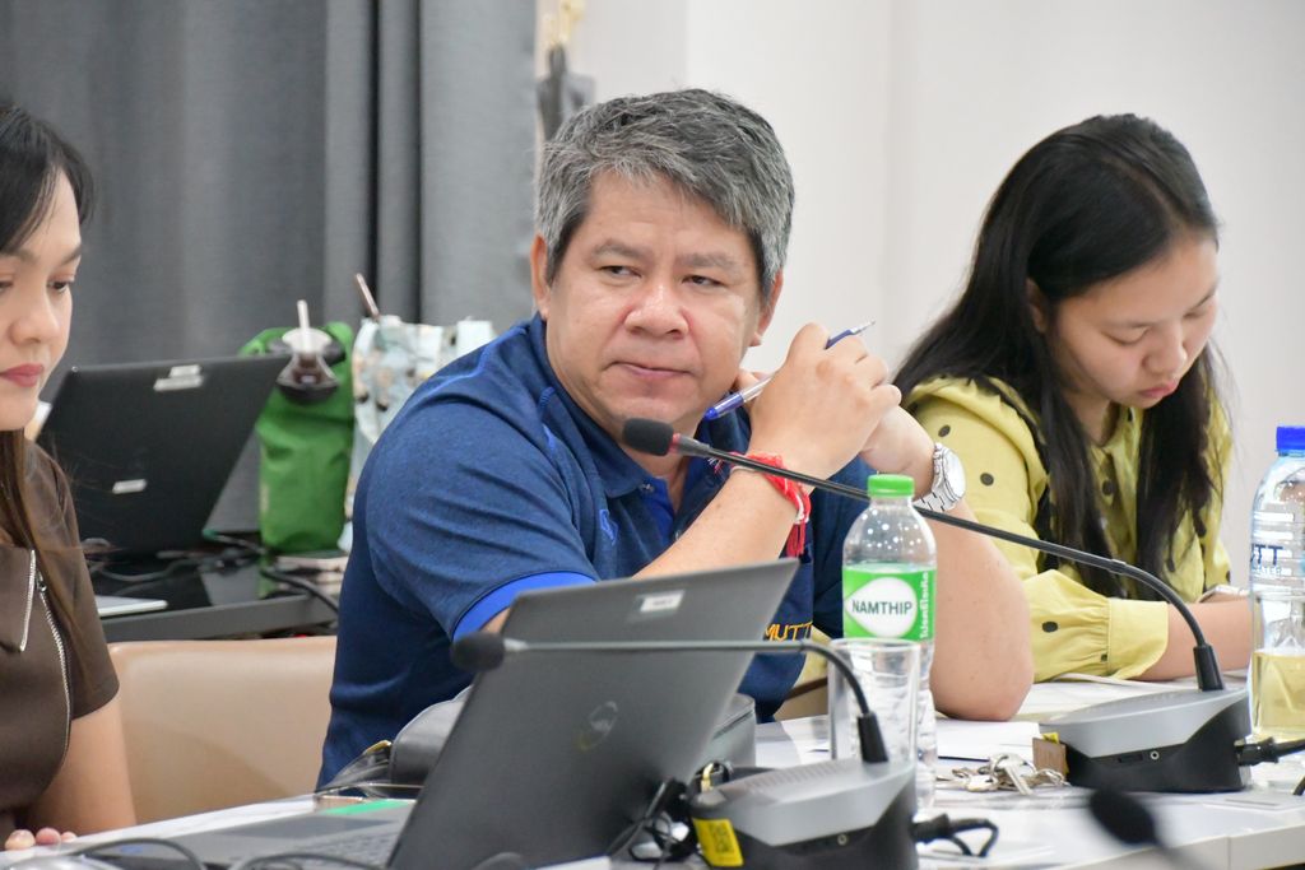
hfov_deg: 9.8
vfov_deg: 6.5
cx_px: 652
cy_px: 435
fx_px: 7613
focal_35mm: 210
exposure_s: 1/200
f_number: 6
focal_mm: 140
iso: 12800
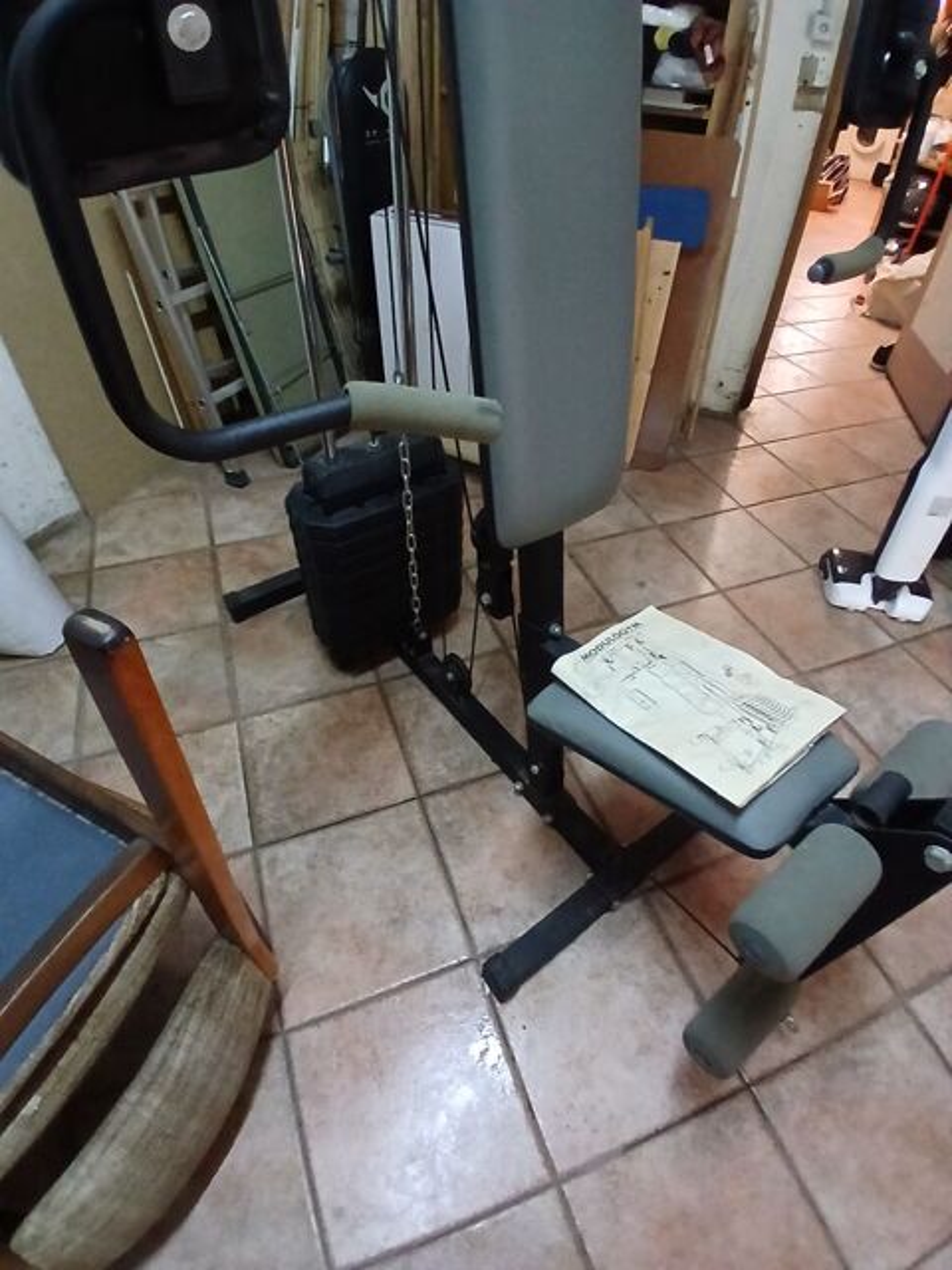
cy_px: 635
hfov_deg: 74.7
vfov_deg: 91.0
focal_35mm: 17
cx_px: 476
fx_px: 623
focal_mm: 1.4
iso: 640
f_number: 2.2
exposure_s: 1/20
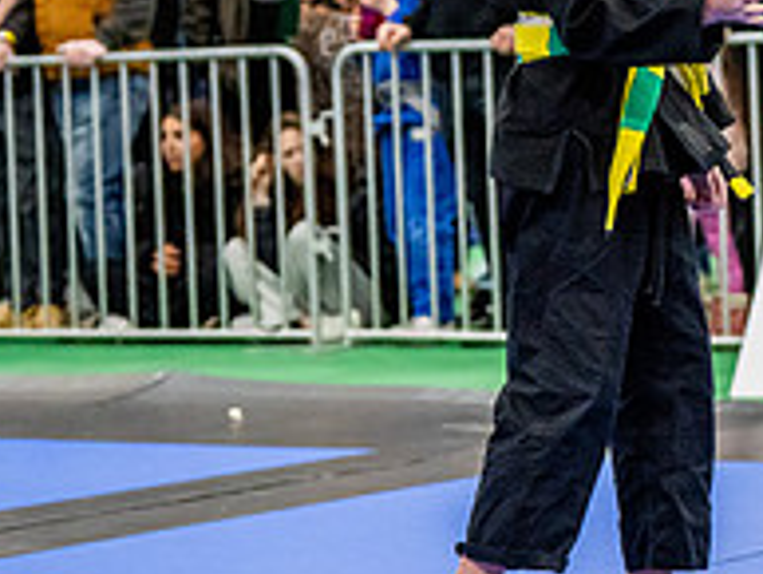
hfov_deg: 9.7
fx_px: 4455
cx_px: 893
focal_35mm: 202
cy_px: 42
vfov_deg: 7.3
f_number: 2.8
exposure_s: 1/500
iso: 5000
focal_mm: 70
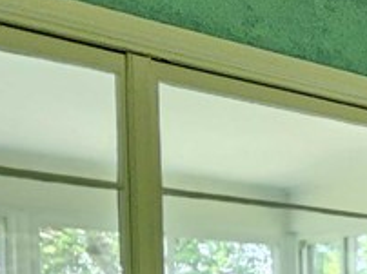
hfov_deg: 17.9
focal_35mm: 66
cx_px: 765
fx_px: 699
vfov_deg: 20.1
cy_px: 368
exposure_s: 1/30
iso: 500
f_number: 2.2
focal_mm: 2.2
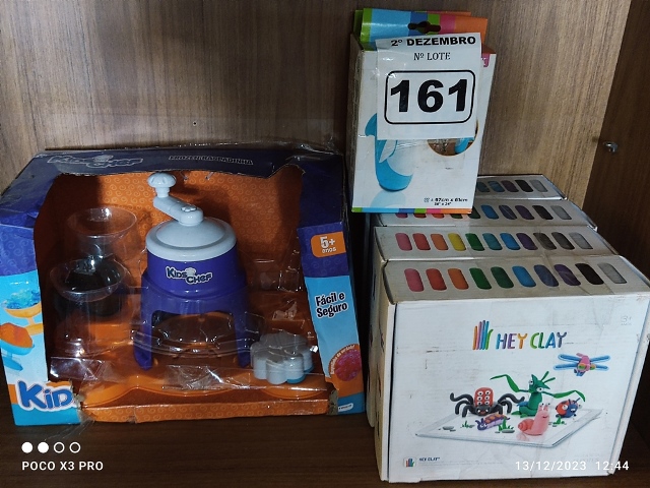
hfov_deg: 54.0
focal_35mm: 34
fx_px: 638
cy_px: 244
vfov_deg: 41.8
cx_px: 325
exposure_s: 1/24
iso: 732
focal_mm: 4.71
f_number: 1.79
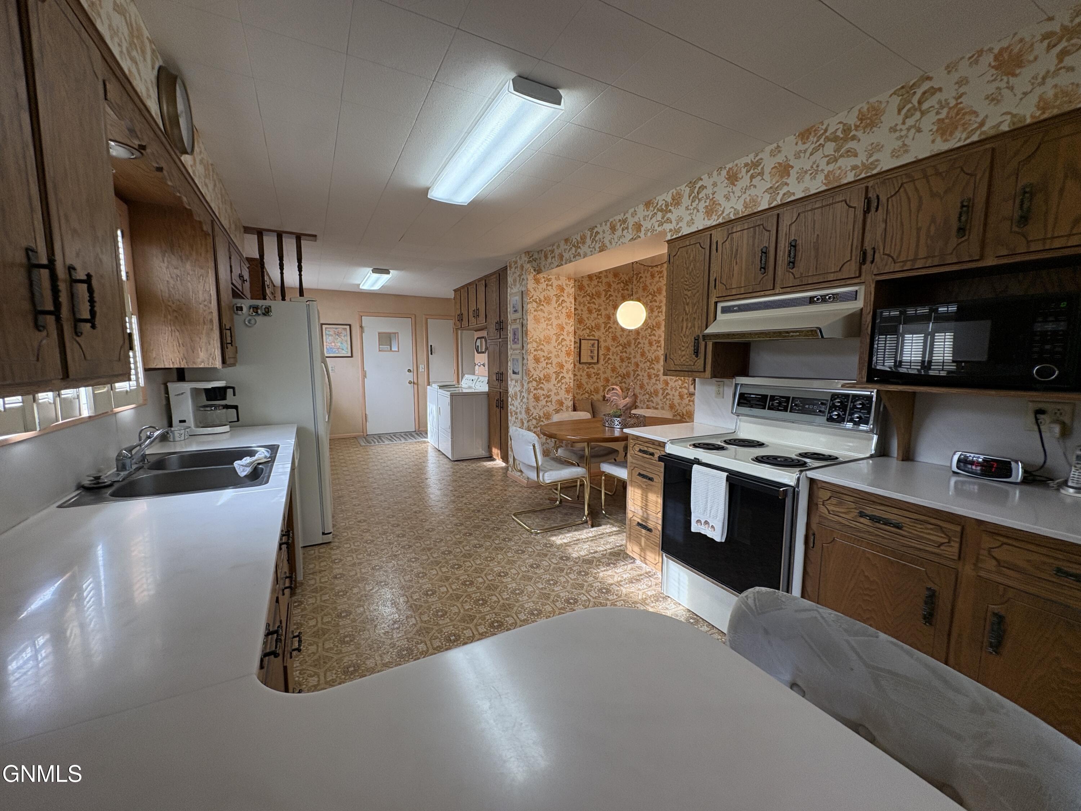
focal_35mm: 14
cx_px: 540
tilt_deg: -6.8
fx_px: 437
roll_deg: +1.2
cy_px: 406
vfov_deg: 85.7
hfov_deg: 102.1
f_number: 2.2
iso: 125
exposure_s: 1/120
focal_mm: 2.22
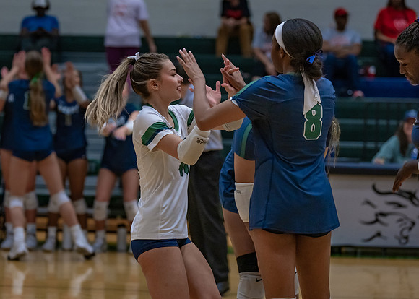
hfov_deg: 14.7
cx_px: 165
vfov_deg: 10.5
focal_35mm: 136
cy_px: 131
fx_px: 1623
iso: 2500
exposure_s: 1/1000
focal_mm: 108
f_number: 2.8
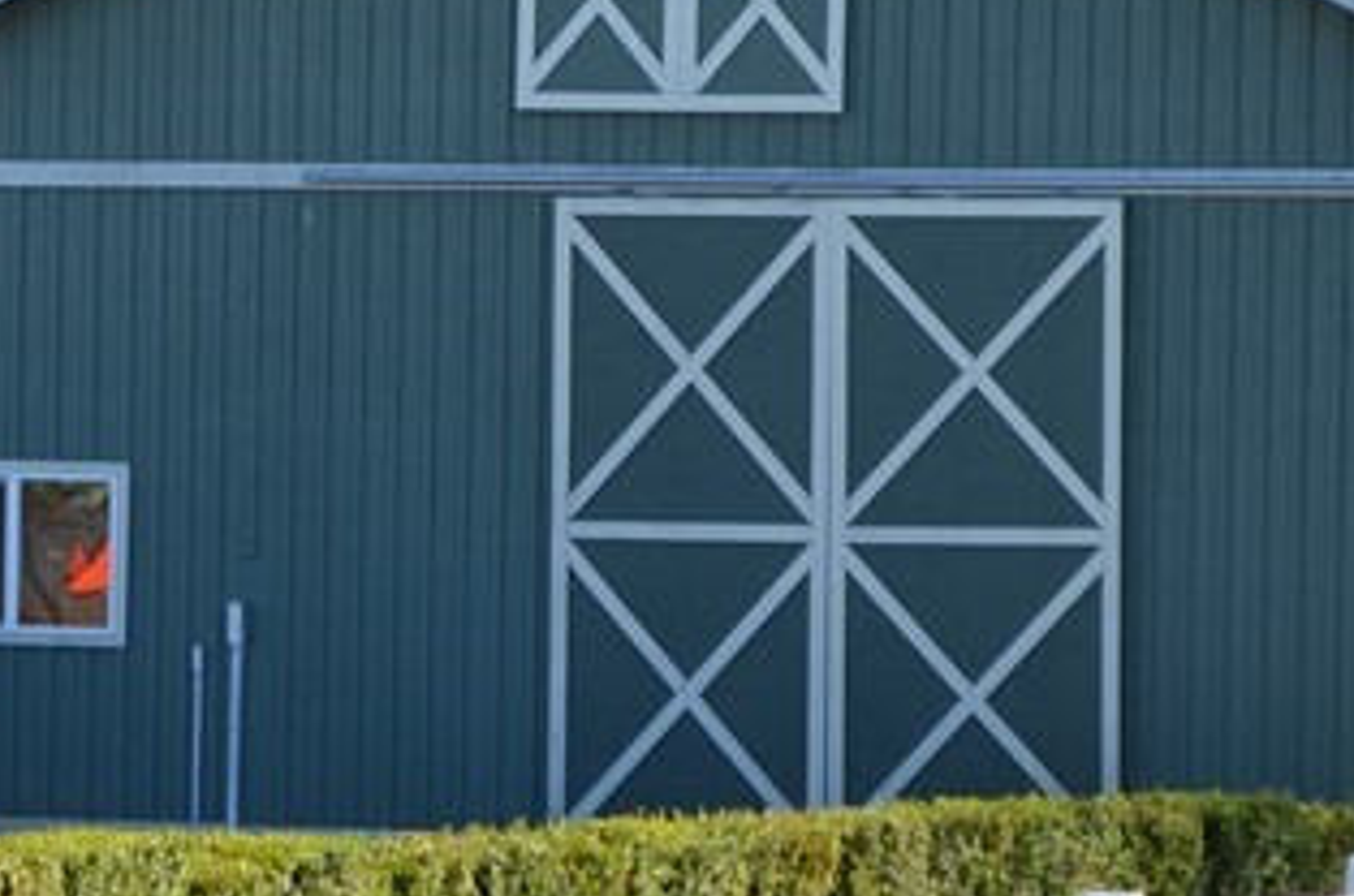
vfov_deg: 4.8
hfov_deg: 7.2
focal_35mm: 286
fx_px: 10725
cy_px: 254
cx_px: 218
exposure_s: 1/160
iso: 100
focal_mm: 55
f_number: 6.3
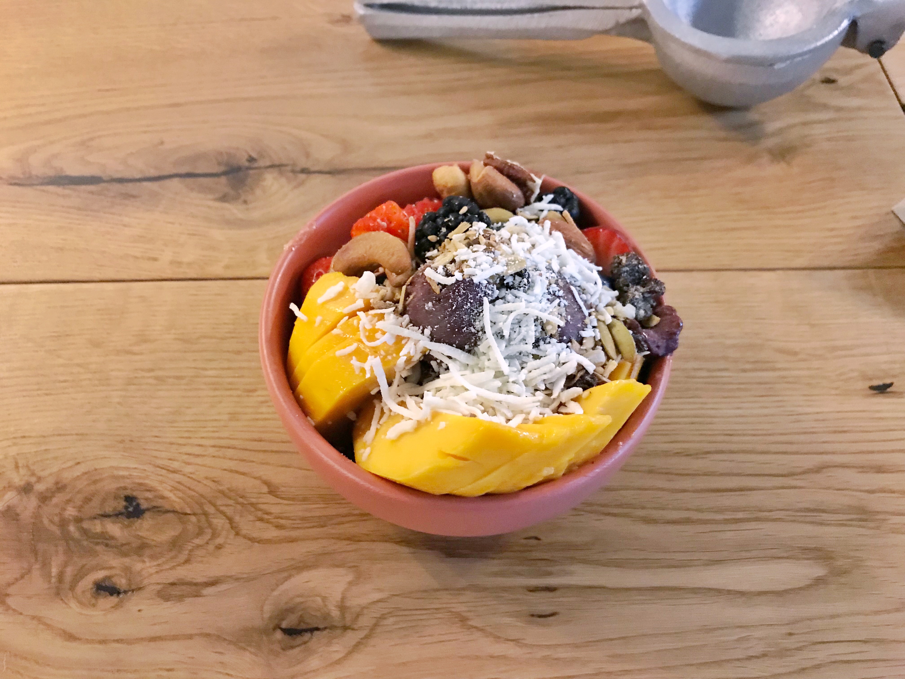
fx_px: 732
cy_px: 340
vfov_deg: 49.7
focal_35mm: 28
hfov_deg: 63.4
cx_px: 452
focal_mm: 3.99
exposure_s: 1/5
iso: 80
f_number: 1.8
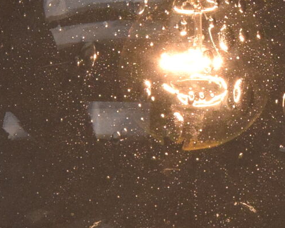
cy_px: 187
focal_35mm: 239
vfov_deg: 6.5
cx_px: 193
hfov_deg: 8.1
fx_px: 2016
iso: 1600
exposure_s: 1/500
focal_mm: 28
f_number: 11
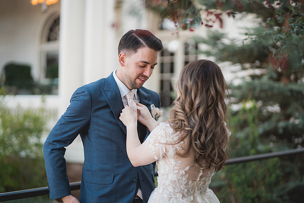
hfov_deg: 23.1
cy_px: 102
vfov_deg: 15.6
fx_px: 742
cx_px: 152
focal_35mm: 88
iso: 1000
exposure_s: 1/1000
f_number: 1.8
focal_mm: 85
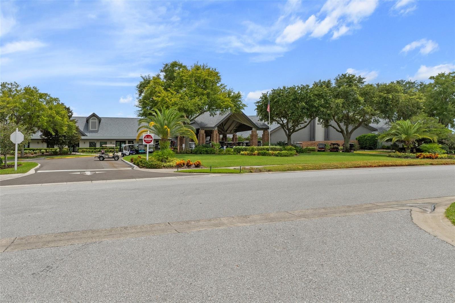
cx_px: 228
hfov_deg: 85.4
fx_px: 246
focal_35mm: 20
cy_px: 152
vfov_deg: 63.2
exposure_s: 1/800
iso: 640
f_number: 8
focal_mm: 13
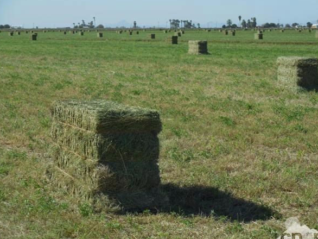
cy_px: 127
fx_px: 983
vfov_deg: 13.8
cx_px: 168
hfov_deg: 18.4
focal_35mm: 107
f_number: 5
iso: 125
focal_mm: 17.7
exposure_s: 1/800
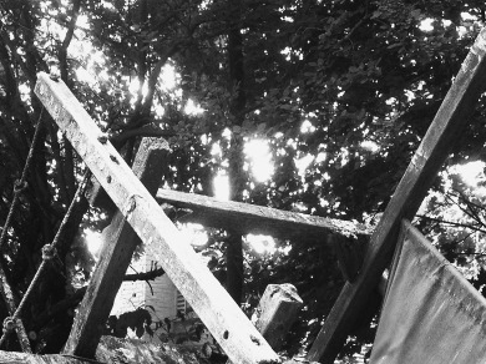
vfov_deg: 15.3
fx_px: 1291
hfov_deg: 21.3
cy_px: 475
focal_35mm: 92
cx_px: 227
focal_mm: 4.28
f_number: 2.4
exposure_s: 1/120
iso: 80
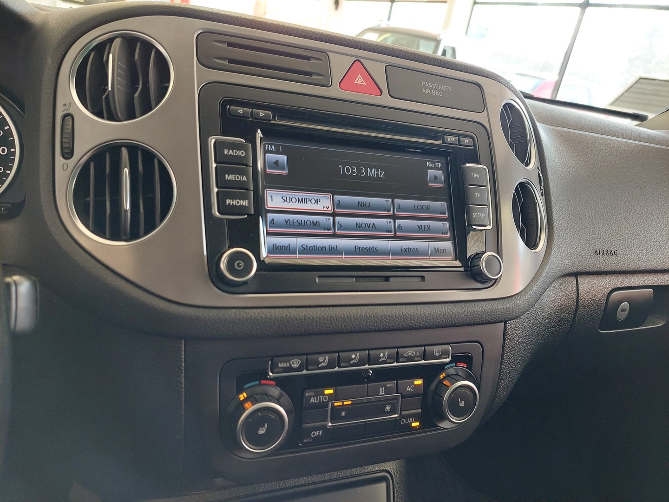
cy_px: 251
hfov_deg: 69.4
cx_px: 334
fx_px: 483
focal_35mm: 25
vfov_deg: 54.9
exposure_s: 1/50
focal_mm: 5.23
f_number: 1.8
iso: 160
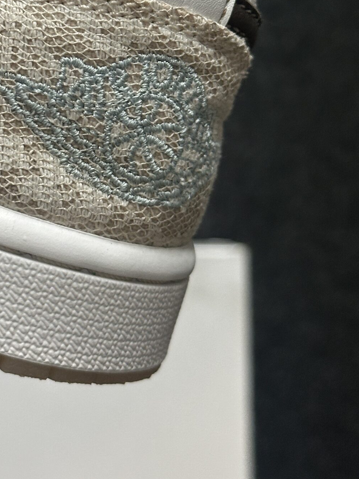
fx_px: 1272
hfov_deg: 15.9
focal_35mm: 92
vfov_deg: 21.1
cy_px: 104
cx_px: 44
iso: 160
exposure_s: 1/50
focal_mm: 6.86
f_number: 1.78
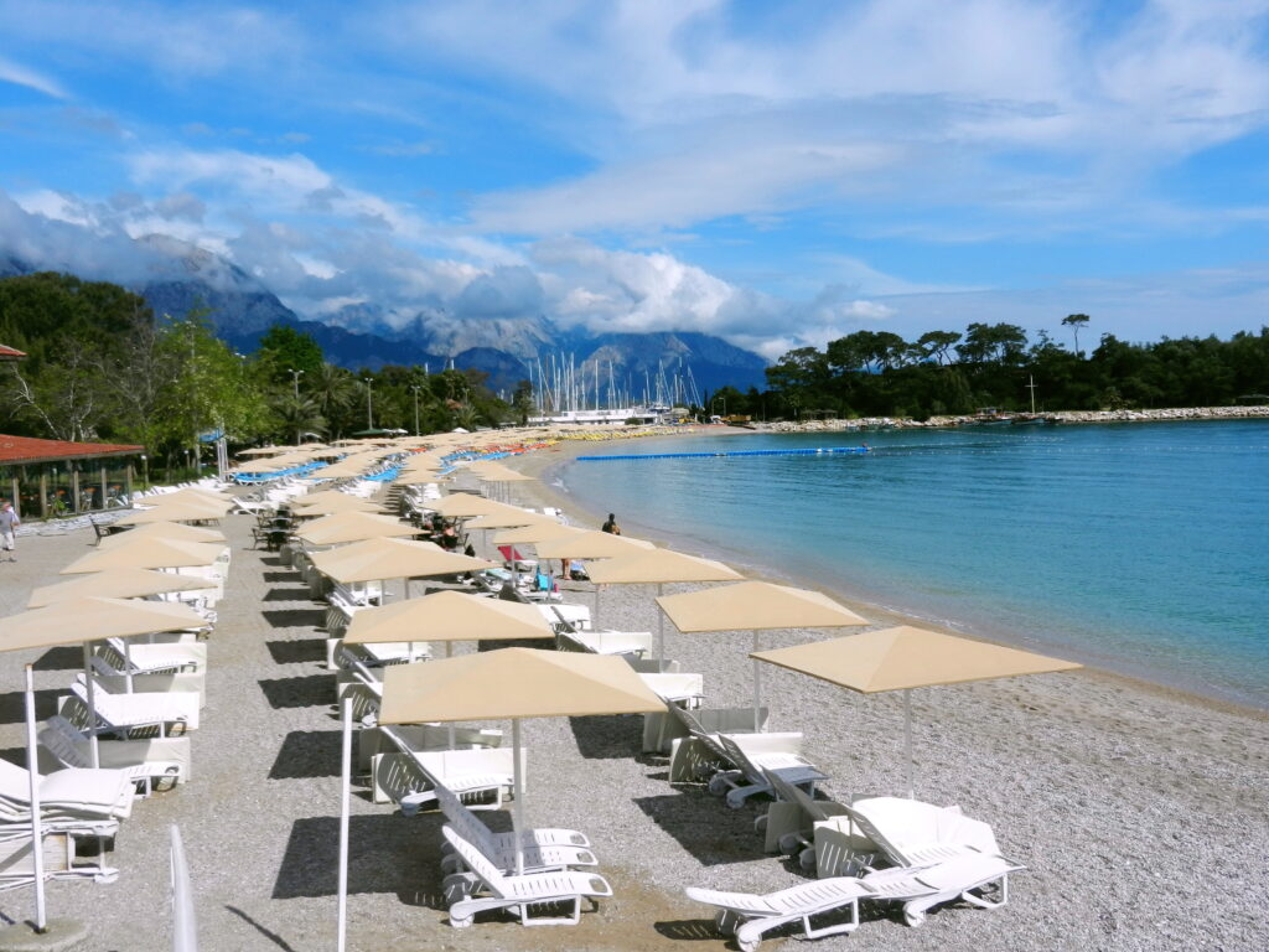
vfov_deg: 42.9
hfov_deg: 55.4
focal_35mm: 33
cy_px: 476
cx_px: 634
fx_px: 1210
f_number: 7.6
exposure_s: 1/640
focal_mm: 5.9
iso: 160
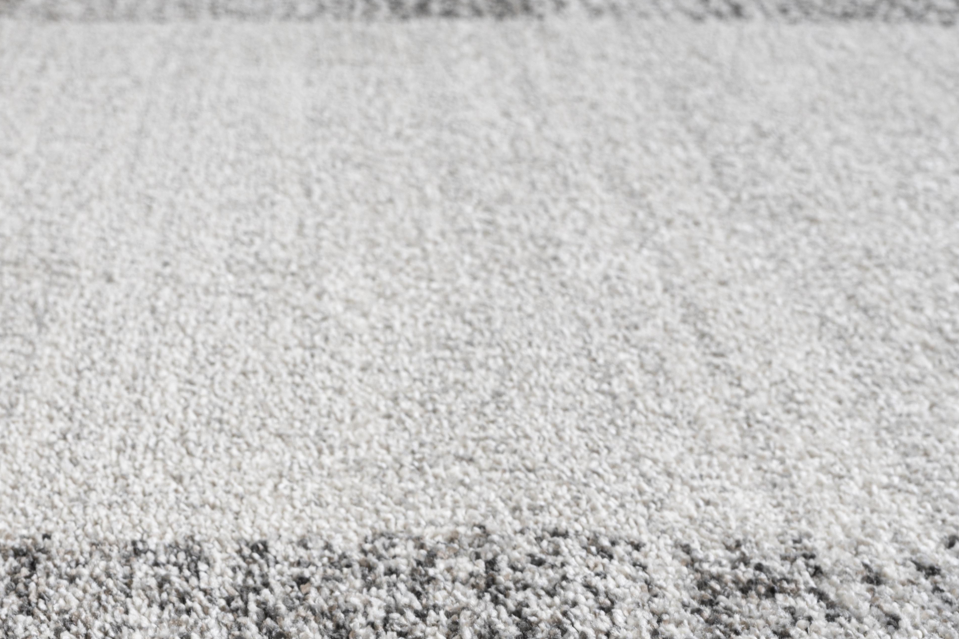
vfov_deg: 17.7
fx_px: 1998
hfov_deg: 26.7
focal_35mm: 75
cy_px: 663
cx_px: 249
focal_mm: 35
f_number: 16
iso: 64
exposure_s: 1.6
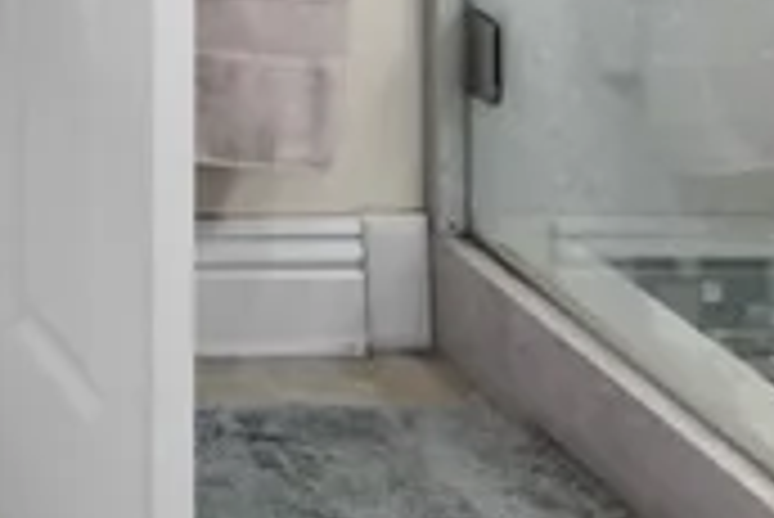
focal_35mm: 119
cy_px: -777
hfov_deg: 14.4
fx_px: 2561
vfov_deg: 9.9
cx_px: -760
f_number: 8
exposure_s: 1/10
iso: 400
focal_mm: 20
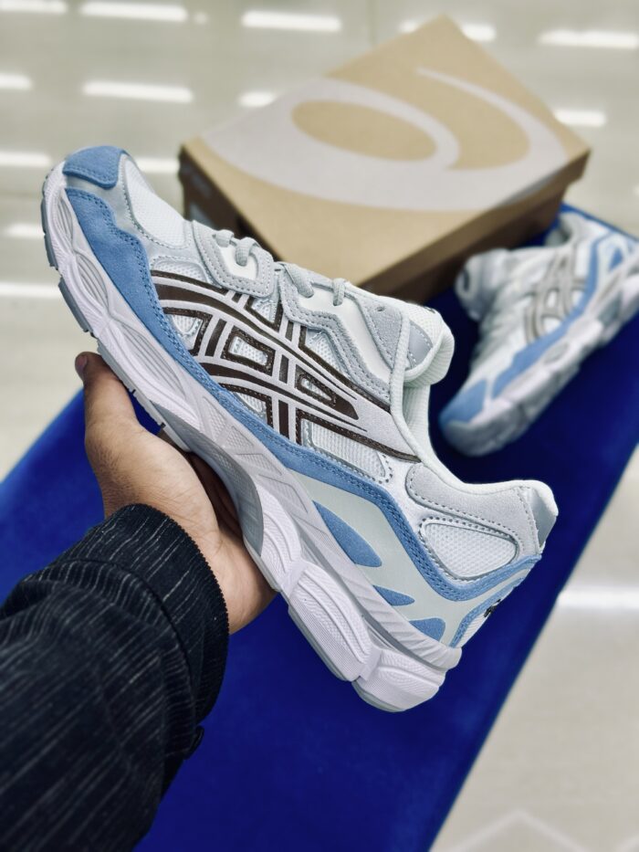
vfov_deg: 39.7
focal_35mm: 48
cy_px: 426
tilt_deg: -58.7
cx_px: 320
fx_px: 1181
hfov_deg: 30.3
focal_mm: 6.86
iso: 64
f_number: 1.78
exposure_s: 1/102
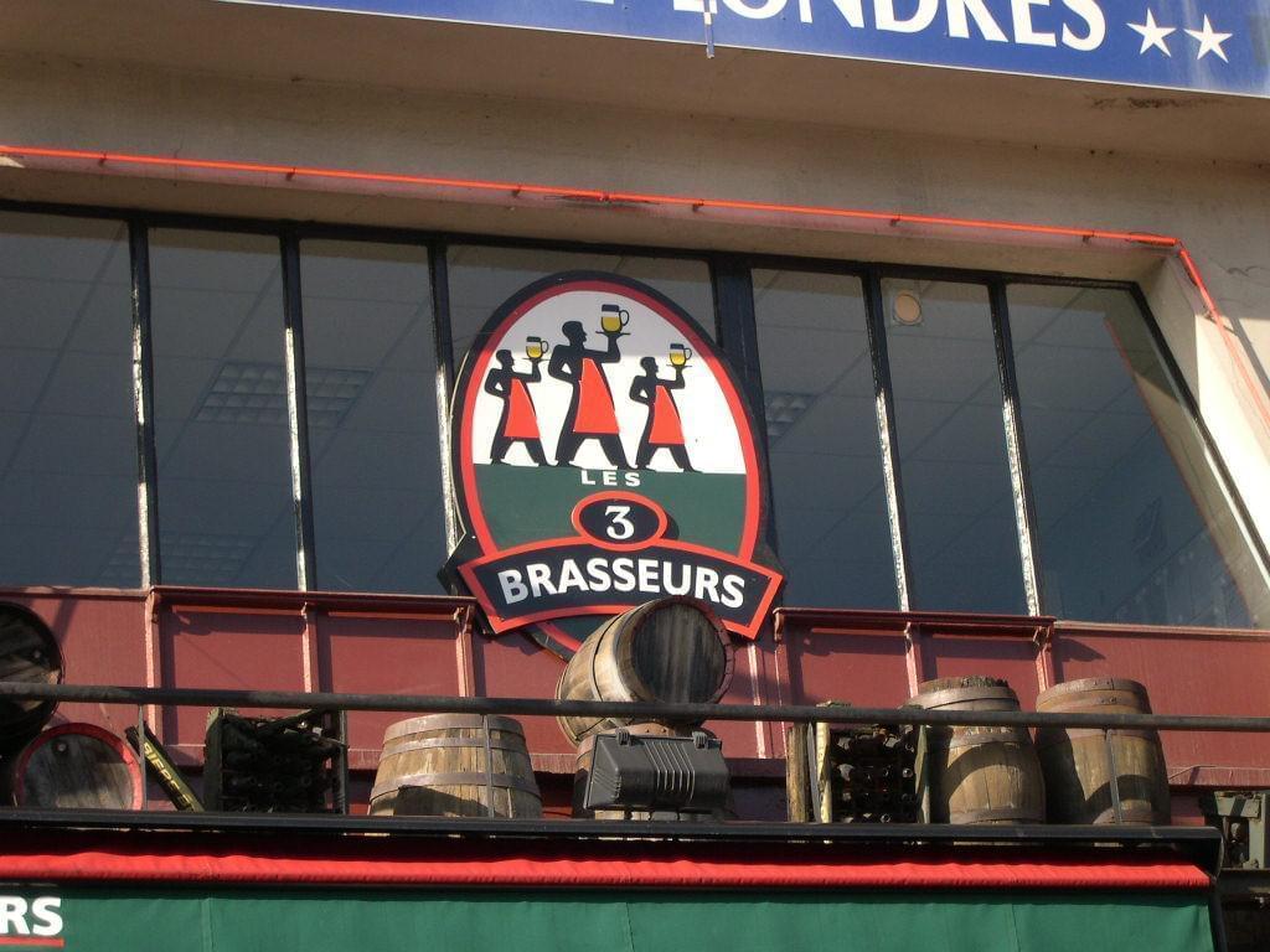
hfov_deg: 20.2
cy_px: 476
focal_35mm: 97
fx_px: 3559
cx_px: 635
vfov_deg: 15.2
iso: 100
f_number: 4.6
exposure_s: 1/218
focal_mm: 20.5
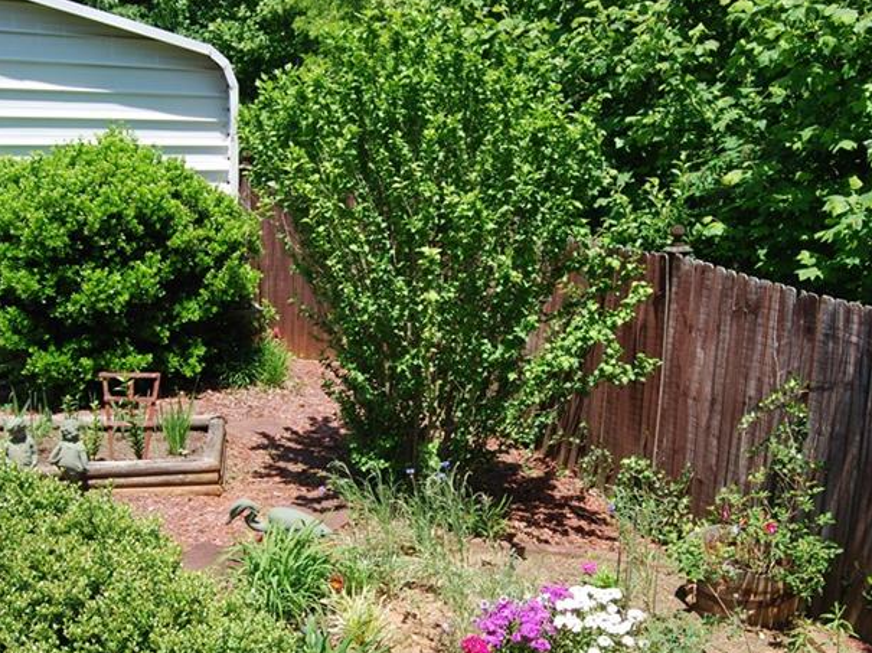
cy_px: 412
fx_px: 1108
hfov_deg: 43.0
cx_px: 458
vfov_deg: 32.7
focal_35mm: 44
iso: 100
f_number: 6.3
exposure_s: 1/160
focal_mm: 18
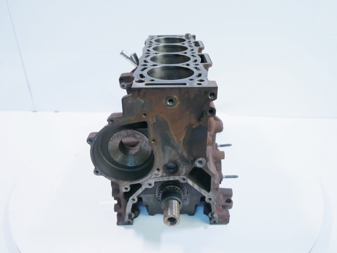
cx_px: 168
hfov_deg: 60.0
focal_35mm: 30
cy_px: 126
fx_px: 292
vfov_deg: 46.8
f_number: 3.7
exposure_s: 1/60
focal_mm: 15
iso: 320
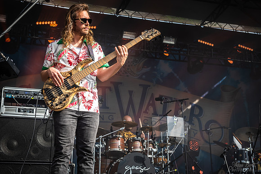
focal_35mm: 65
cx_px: 133
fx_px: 473
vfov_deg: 20.8
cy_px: 62
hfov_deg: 30.9
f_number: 5
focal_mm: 48
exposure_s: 1/160
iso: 100
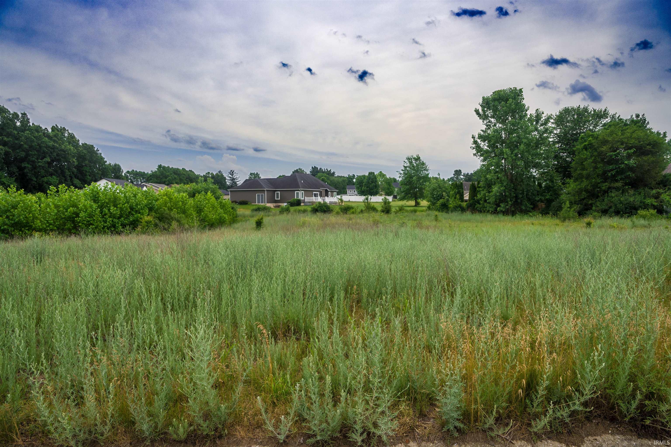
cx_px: 336
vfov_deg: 53.1
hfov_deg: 73.7
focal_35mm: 24
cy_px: 224
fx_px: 447
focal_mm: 16
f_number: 5.6
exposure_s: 1/250
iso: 110
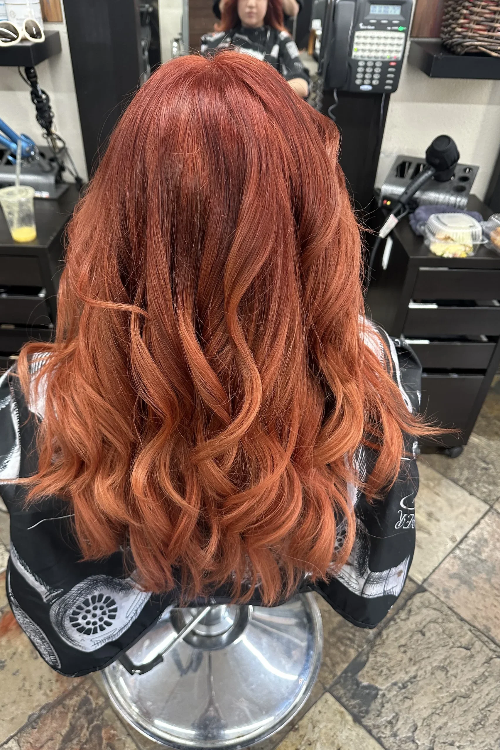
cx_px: 225
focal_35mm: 25
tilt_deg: -38.5
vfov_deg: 71.5
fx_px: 521
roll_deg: -0.6
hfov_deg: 51.2
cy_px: 375
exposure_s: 1/60
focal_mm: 6.86
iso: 400
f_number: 1.78
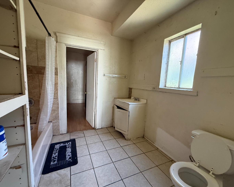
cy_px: 96
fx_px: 104
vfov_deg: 84.0
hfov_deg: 96.8
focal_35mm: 15
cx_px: 115
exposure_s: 1/60
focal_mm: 2.22
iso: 400
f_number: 2.2
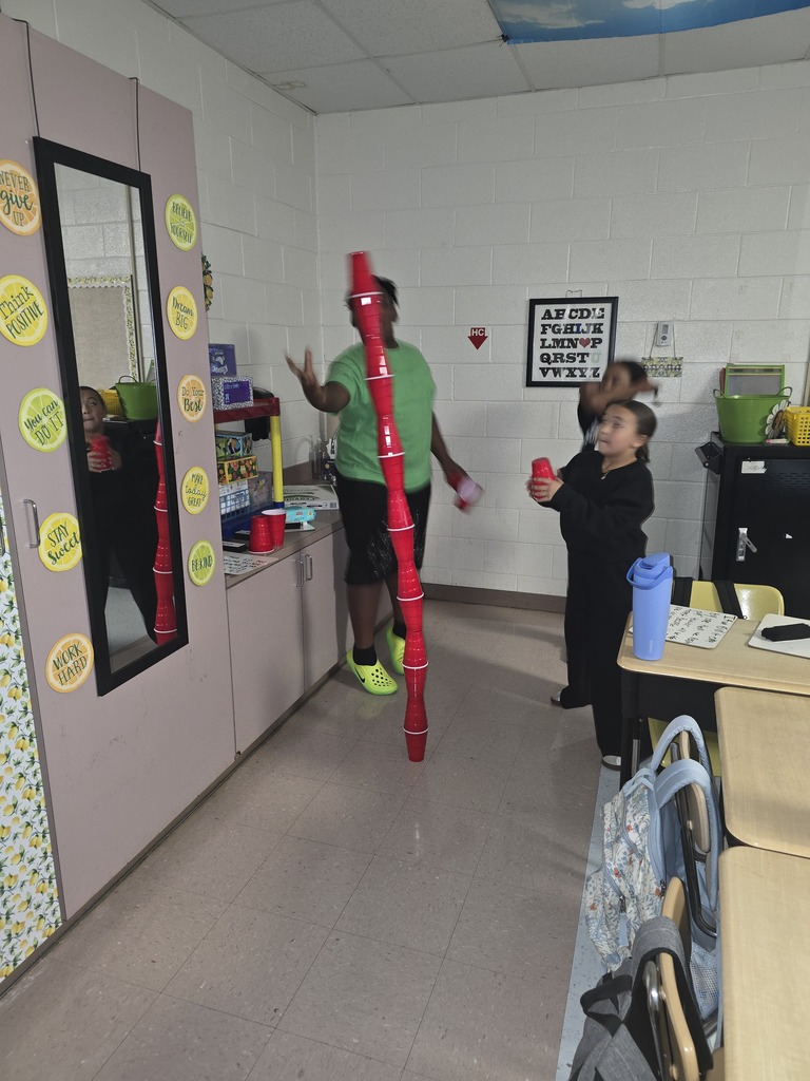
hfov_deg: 58.9
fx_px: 718
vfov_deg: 73.9
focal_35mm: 23
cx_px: 405
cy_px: 540
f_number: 1.7
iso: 200
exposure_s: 1/12
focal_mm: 6.3
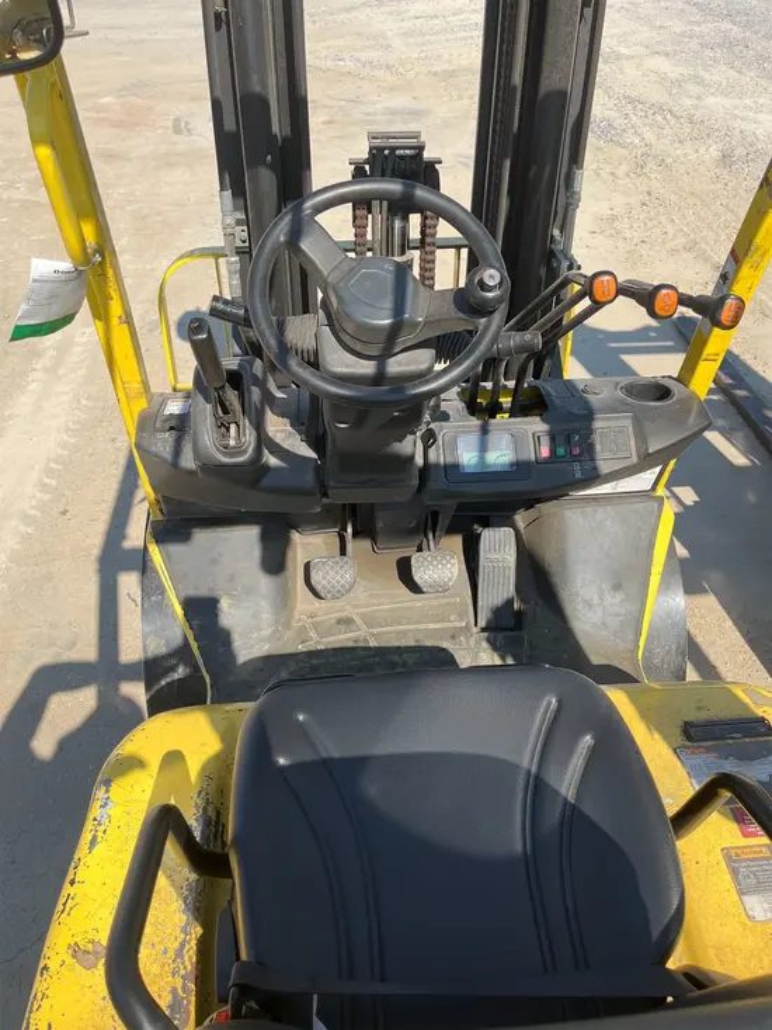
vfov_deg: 67.3
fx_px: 773
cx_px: 386
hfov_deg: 53.1
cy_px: 515
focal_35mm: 26
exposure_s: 1/1129
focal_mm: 5.1
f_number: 1.6
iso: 50
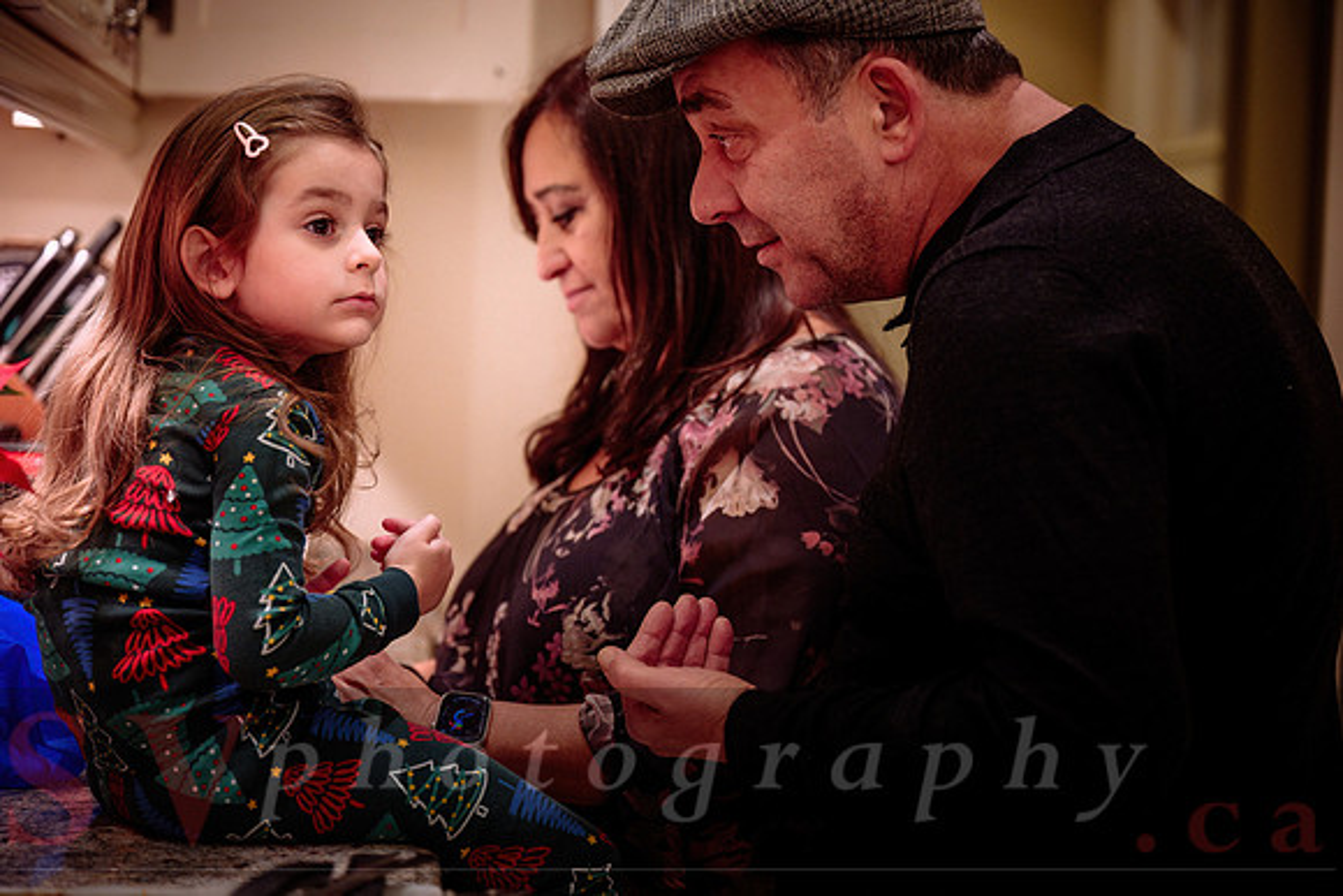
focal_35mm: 70
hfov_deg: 28.8
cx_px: 672
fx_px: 2612
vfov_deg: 19.5
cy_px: 448
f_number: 2.8
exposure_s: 1/100
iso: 1250
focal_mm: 70
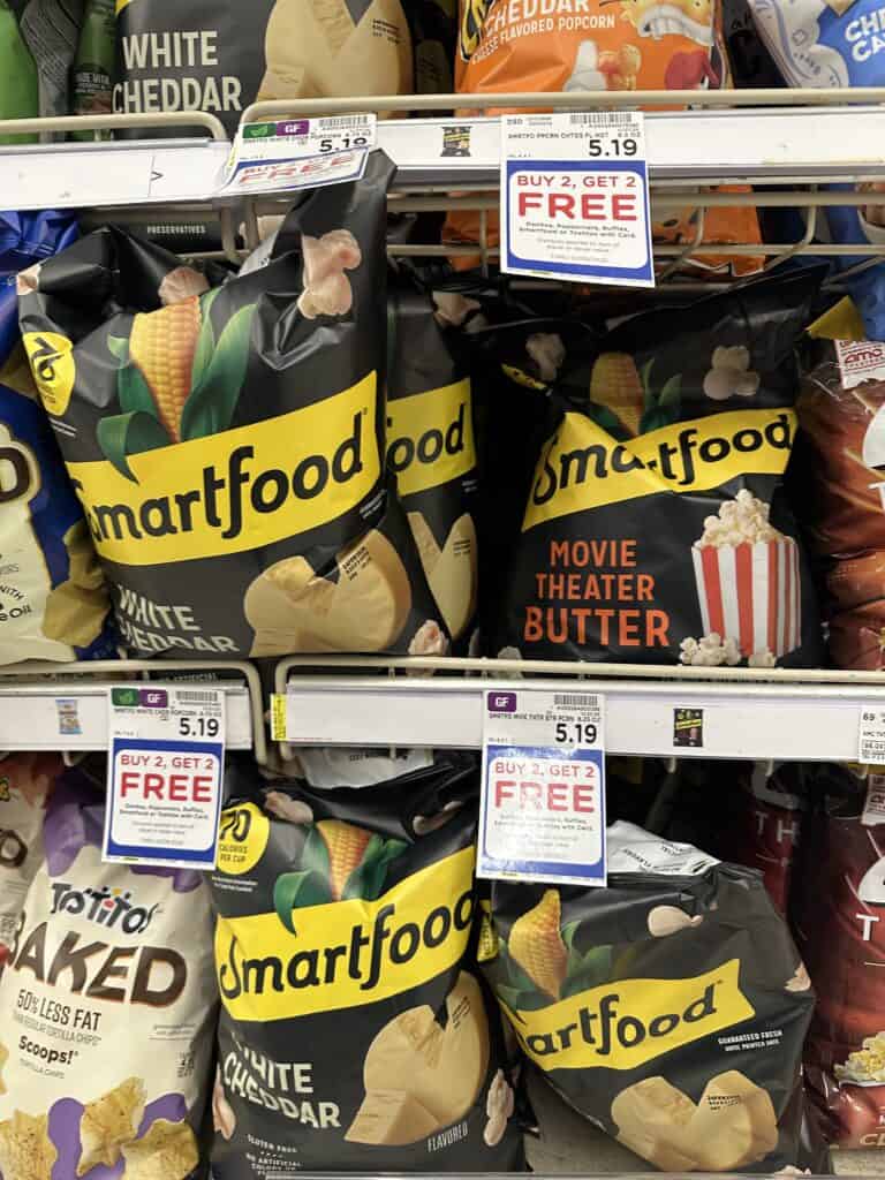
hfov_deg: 56.8
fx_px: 818
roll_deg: +2.0
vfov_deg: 71.6
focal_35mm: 24
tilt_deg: -14.7
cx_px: 442
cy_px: 590
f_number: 1.78
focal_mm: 6.86
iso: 200
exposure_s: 1/63
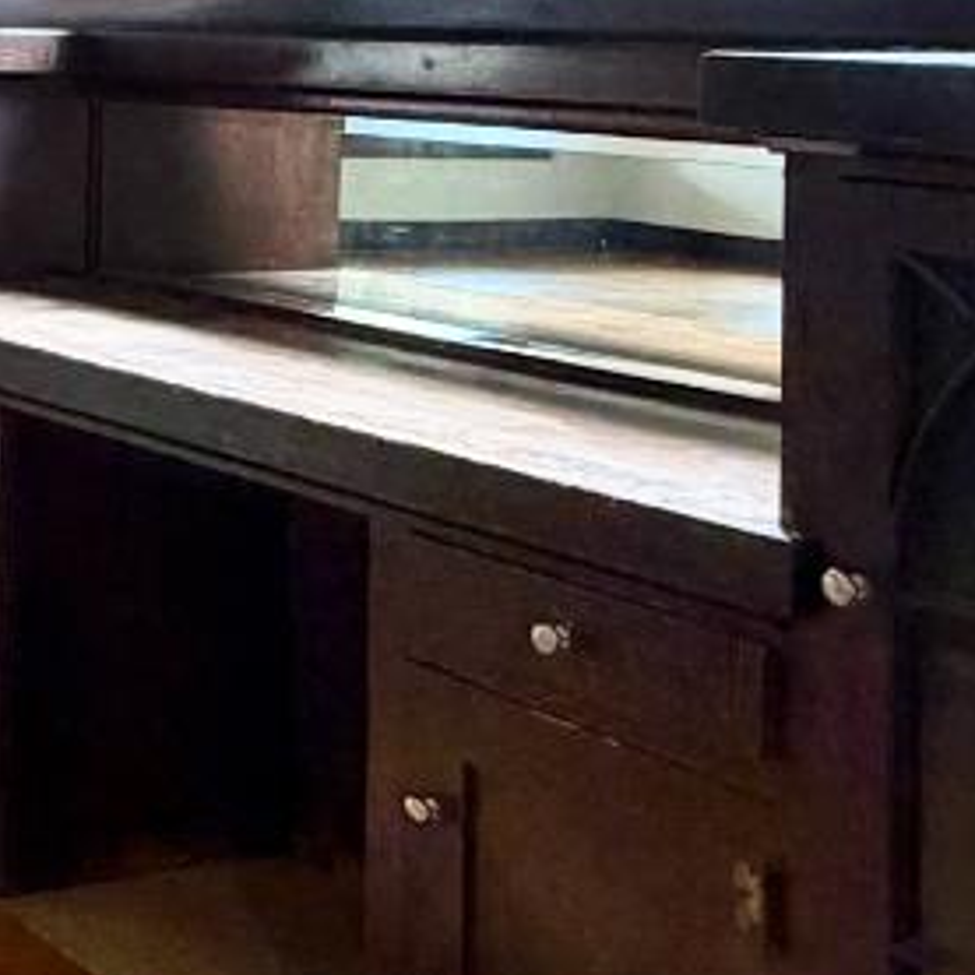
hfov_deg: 21.3
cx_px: -521
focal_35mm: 67
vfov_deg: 24.4
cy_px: -33
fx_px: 2135
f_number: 2.2
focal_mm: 2.22
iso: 400
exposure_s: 1/60
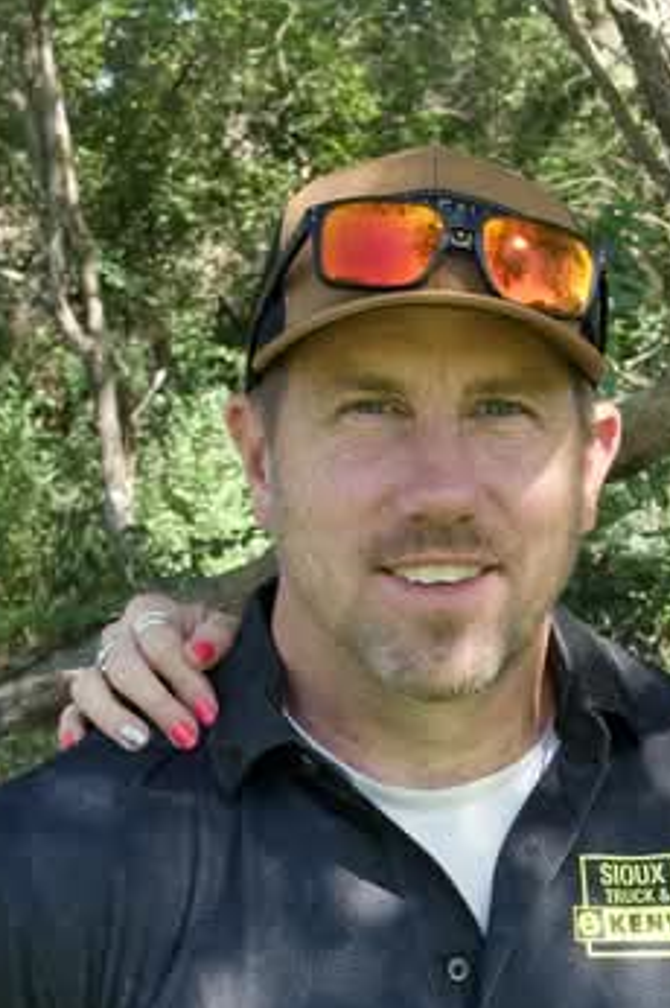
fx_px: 3496
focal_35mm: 125
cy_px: 880
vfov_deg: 16.2
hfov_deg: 10.9
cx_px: 615
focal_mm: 24
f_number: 8
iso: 1250
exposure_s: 1/350
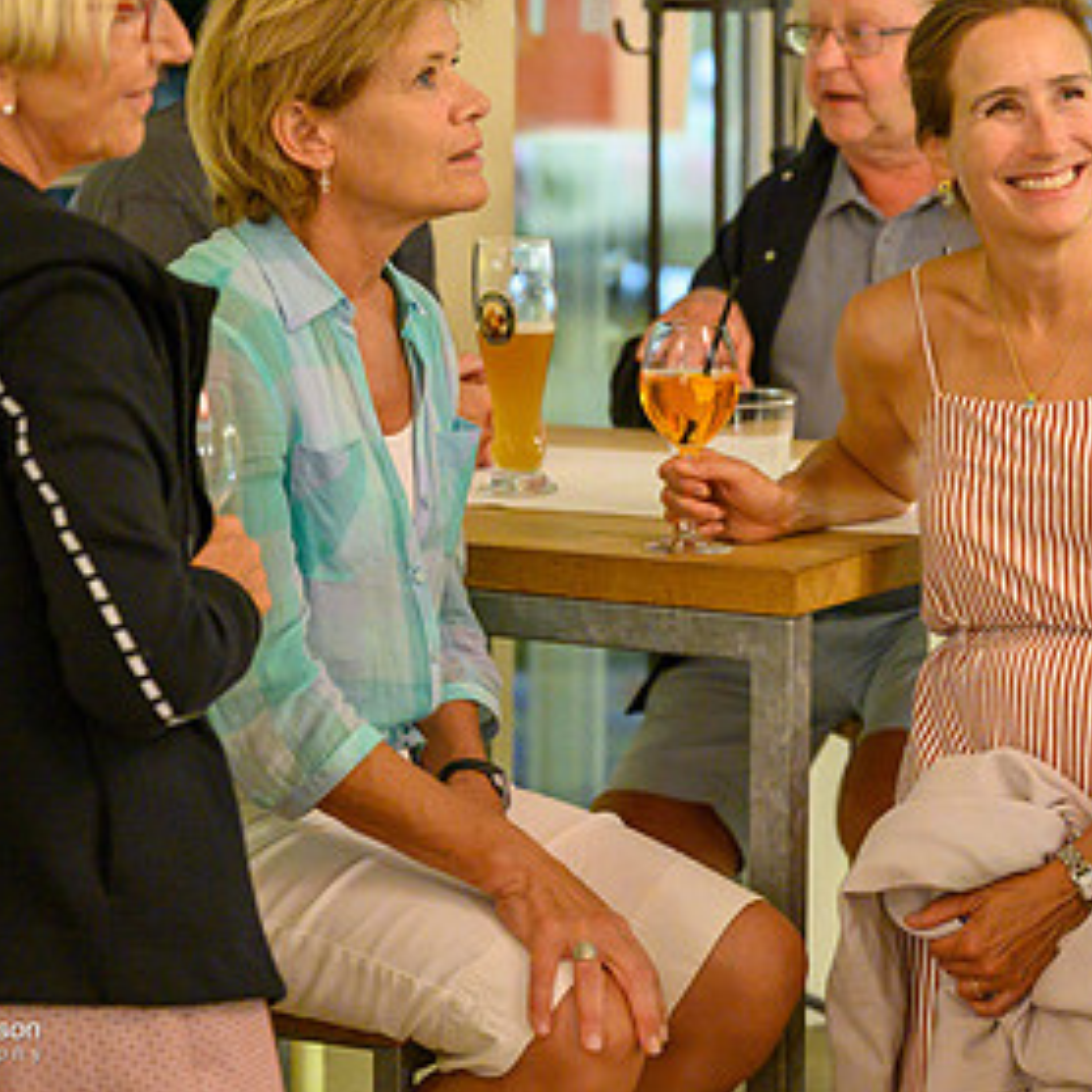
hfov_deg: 14.0
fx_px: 4426
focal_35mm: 124
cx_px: 719
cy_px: 377
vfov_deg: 14.0
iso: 3600
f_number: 2.8
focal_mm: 70
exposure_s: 1/80
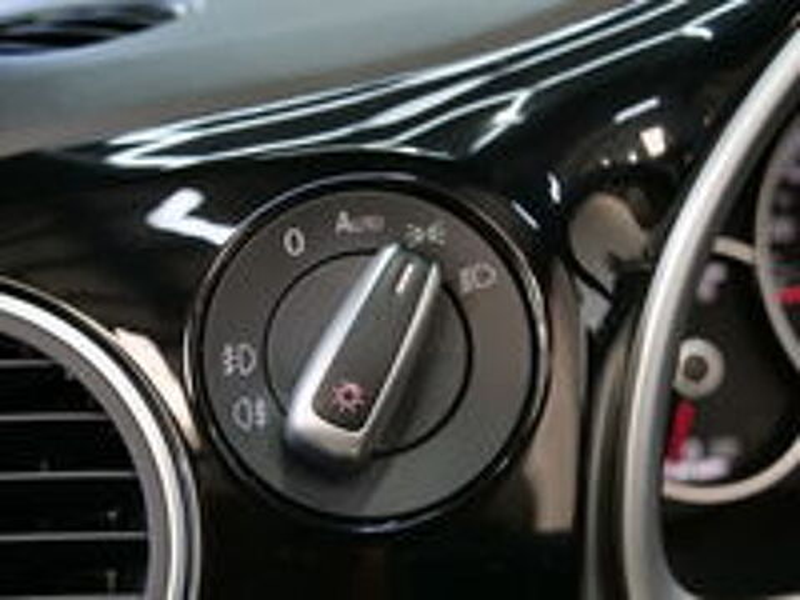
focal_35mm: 48
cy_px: 300
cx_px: 400
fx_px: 1109
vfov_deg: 30.3
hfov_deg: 39.7
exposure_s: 1/60
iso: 1600
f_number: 3.5
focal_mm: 24
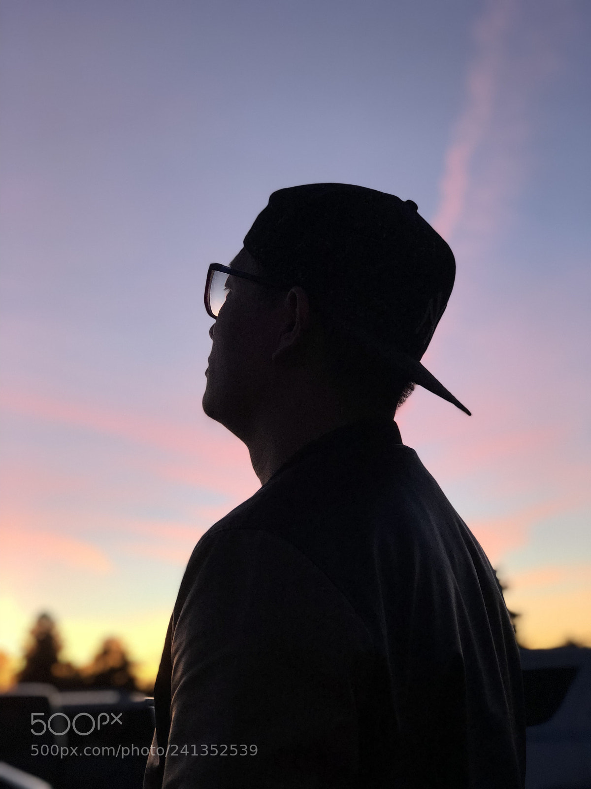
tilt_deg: +13.5
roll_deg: +3.5
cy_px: 394
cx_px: 296
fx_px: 1298
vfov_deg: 33.8
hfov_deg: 25.7
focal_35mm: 57
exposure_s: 1/120
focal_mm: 6.6
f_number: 2.8
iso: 64
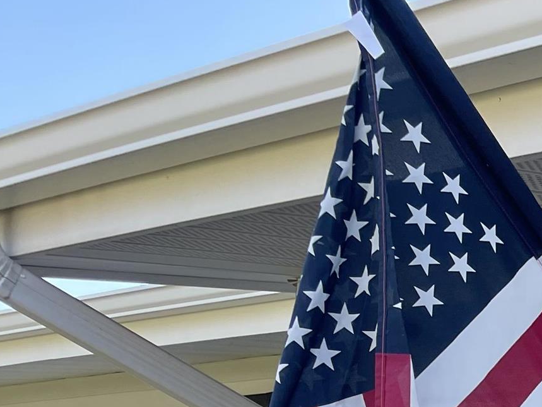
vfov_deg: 14.2
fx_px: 1456
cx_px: 951
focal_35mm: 93
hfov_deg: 17.5
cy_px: 712
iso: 32
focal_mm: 4.2
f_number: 1.6
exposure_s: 1/388
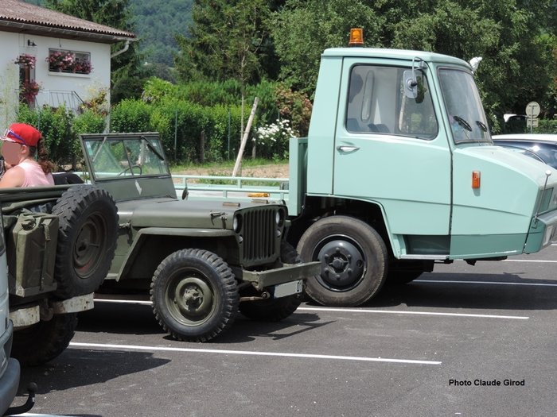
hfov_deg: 21.8
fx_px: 1448
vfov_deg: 16.4
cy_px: 208
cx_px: 278
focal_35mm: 90
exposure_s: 1/500
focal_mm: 16
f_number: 4.1
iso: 80
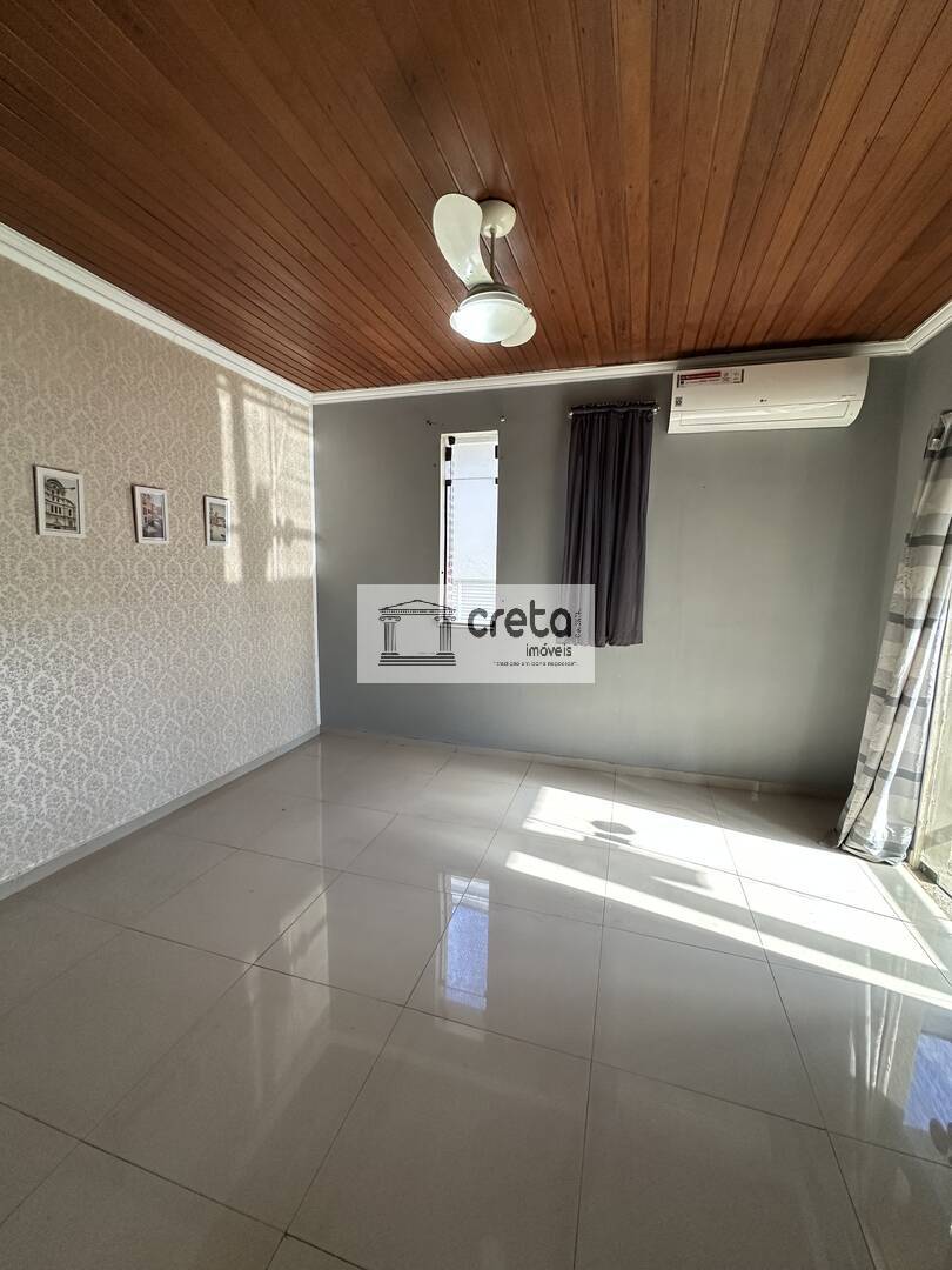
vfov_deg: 102.1
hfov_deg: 85.7
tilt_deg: -7.6
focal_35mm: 14
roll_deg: -1.5
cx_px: 476
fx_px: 513
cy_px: 635
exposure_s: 1/99
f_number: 2.2
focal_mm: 2.22
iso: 160
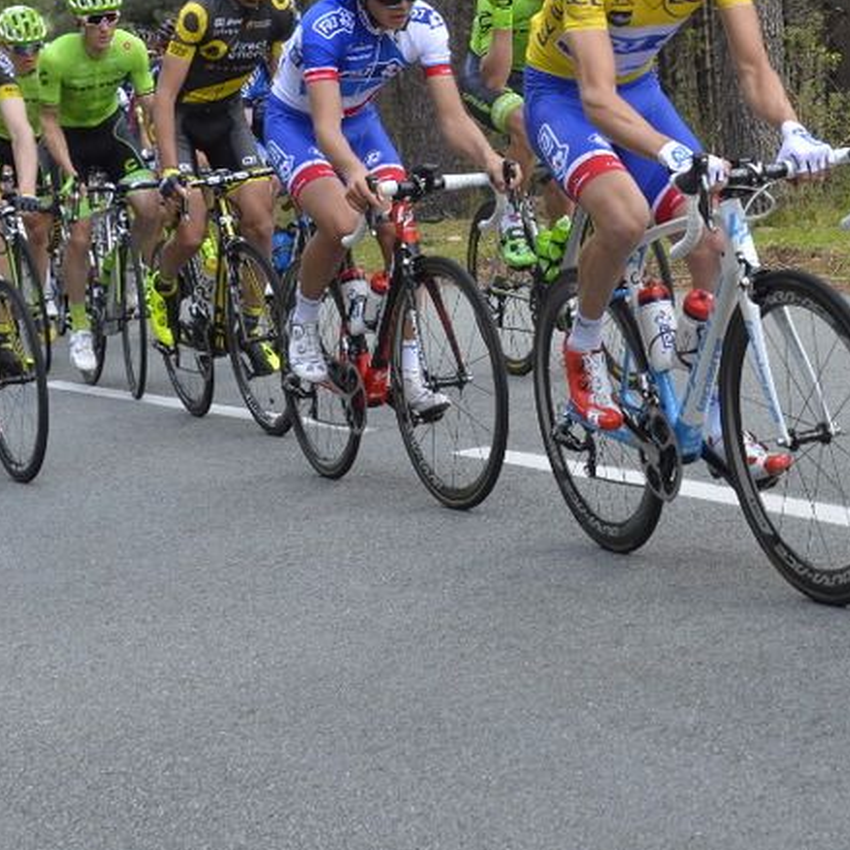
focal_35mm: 98
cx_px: 660
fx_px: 2723
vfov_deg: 17.5
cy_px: 106
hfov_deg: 17.6
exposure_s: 1/800
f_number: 8
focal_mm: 42
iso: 1000
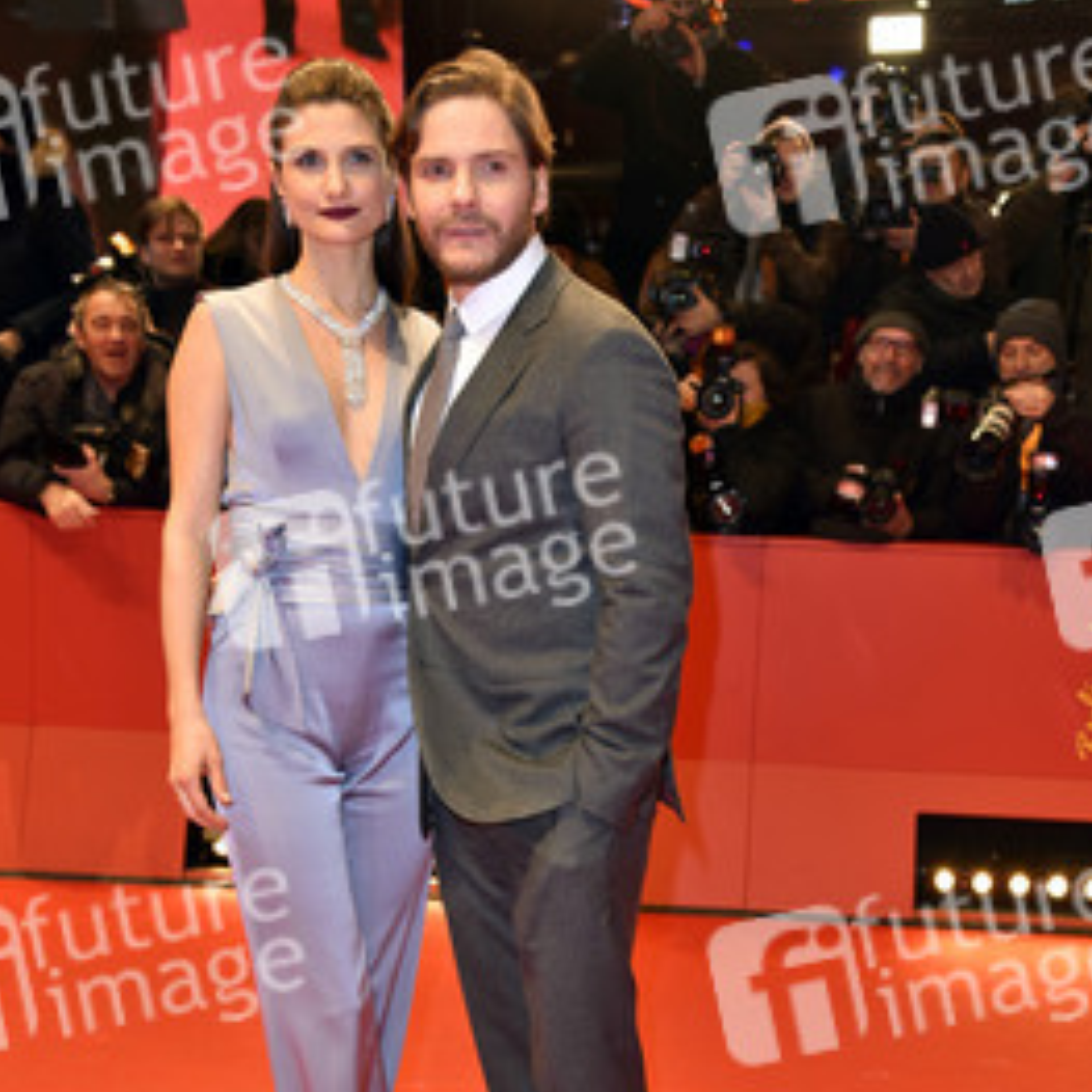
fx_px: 2213
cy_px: 760
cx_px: 544
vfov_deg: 27.5
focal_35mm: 62
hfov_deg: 27.7
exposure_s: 1/50
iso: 640
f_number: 5.6
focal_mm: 48
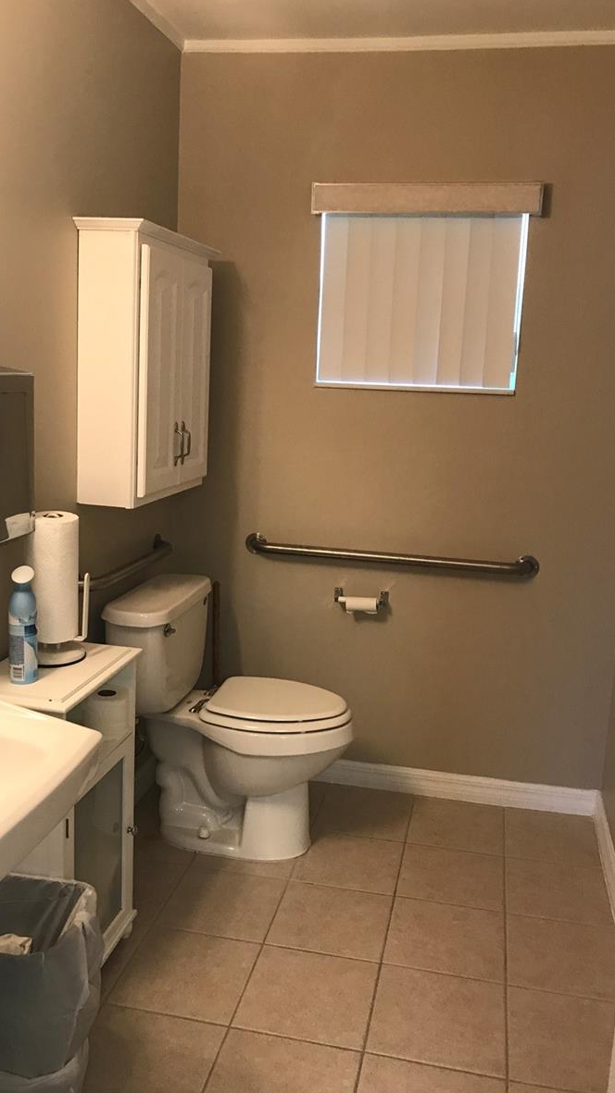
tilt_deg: -10.0
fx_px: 899
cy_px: 542
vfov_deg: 62.6
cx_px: 290
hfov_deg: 37.8
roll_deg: -1.8
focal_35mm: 31
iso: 40
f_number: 1.8
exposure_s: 1/15
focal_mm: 3.99
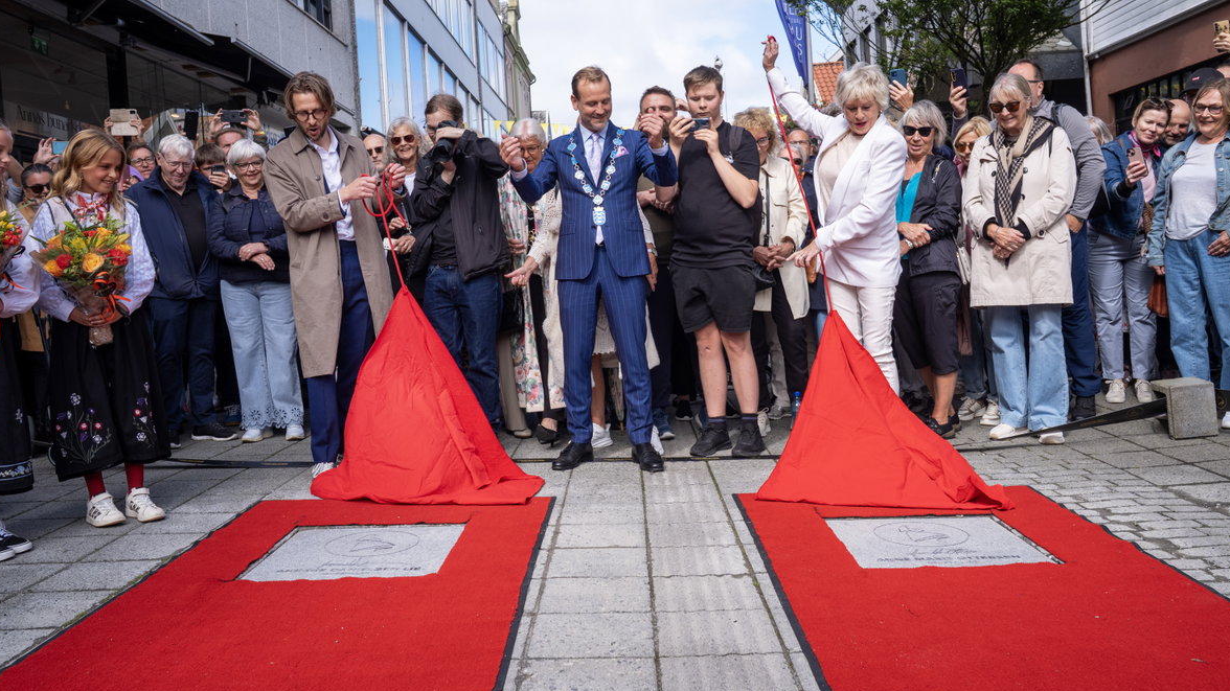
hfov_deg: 62.6
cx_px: 617
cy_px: 293
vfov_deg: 37.7
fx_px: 1011
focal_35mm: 31
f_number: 6.3
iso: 250
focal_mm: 29
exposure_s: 1/640
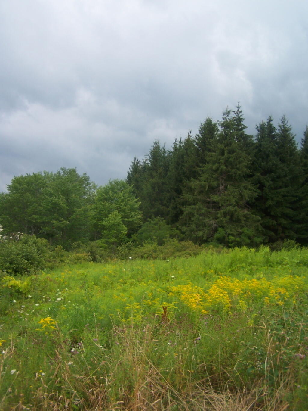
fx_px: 451
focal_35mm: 38
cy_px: 206
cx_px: 154
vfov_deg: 49.0
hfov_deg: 37.7
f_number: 2.8
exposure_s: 1/125
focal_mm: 6.3
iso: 80
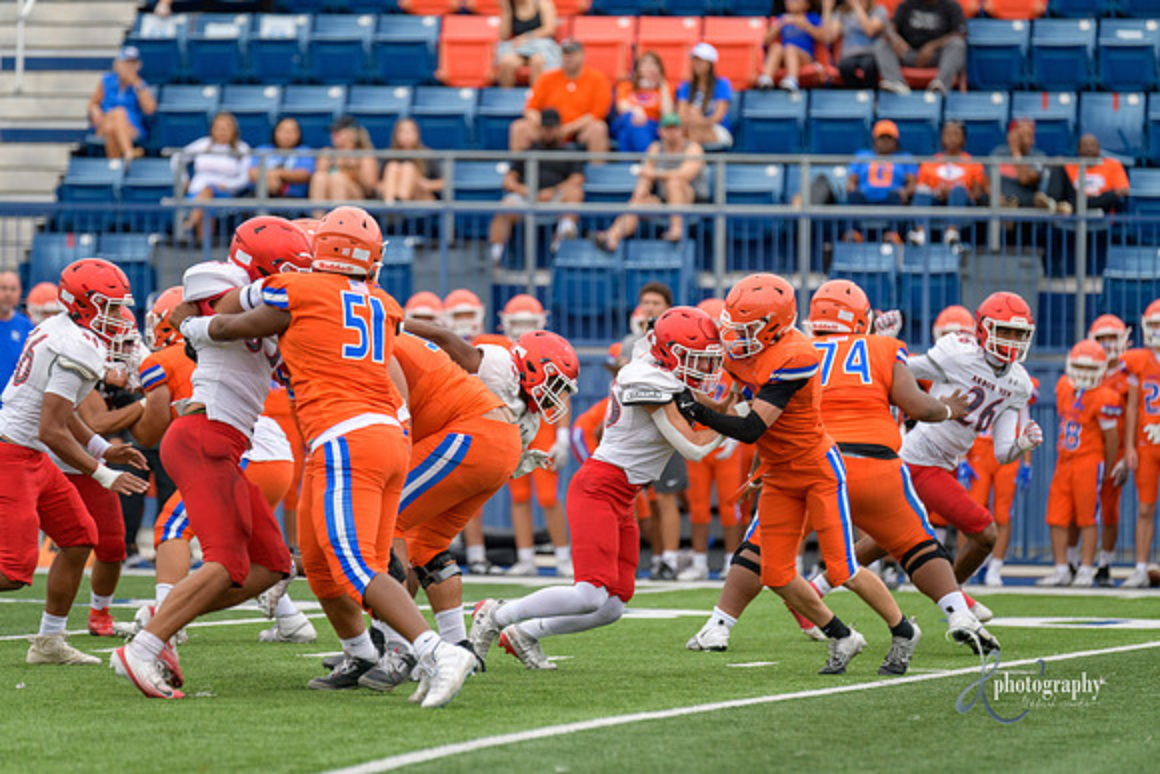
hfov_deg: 7.6
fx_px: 8702
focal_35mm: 270
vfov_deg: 5.1
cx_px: 580
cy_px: 387
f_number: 3.5
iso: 560
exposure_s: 1/800
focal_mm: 270
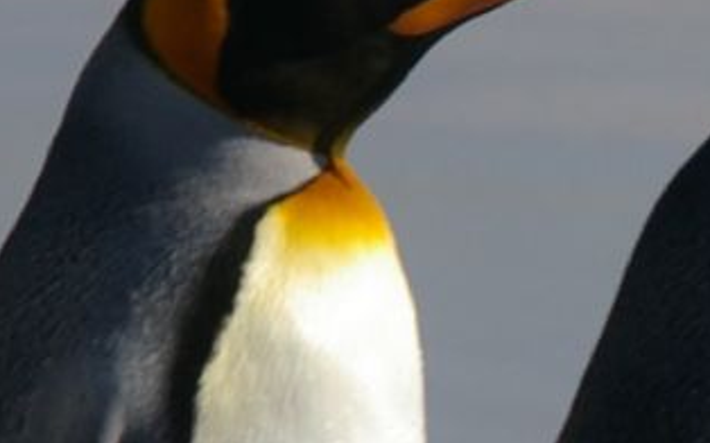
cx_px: 701
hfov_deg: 2.4
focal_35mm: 877
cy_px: 503
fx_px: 16964
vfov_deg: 1.5
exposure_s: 1/180
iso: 200
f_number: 8
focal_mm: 88
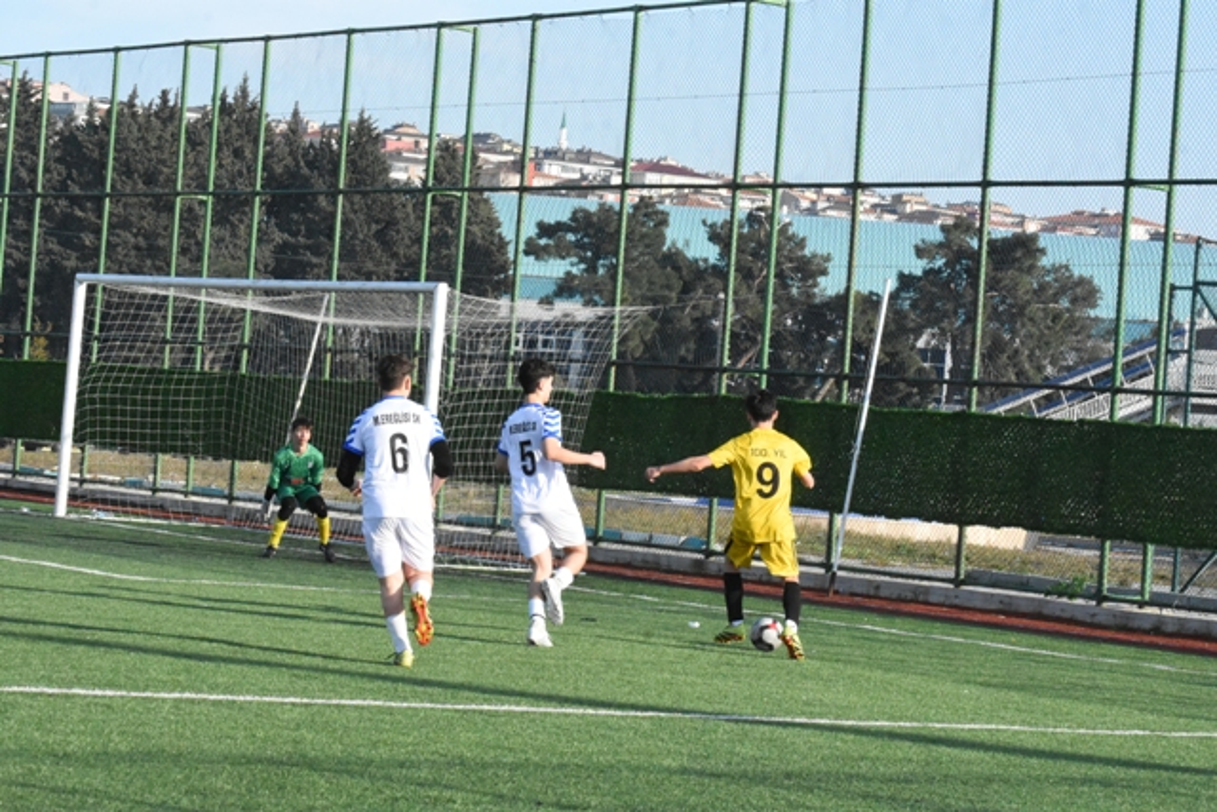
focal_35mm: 123
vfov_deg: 11.2
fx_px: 4159
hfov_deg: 16.6
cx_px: 608
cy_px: 406
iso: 8000
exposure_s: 1/3200
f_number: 14
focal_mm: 82
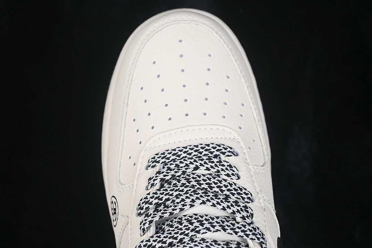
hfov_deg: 27.0
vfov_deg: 18.2
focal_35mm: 75
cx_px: 186
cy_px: 124
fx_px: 775
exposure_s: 1/80
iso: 160
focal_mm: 50
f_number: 7.1
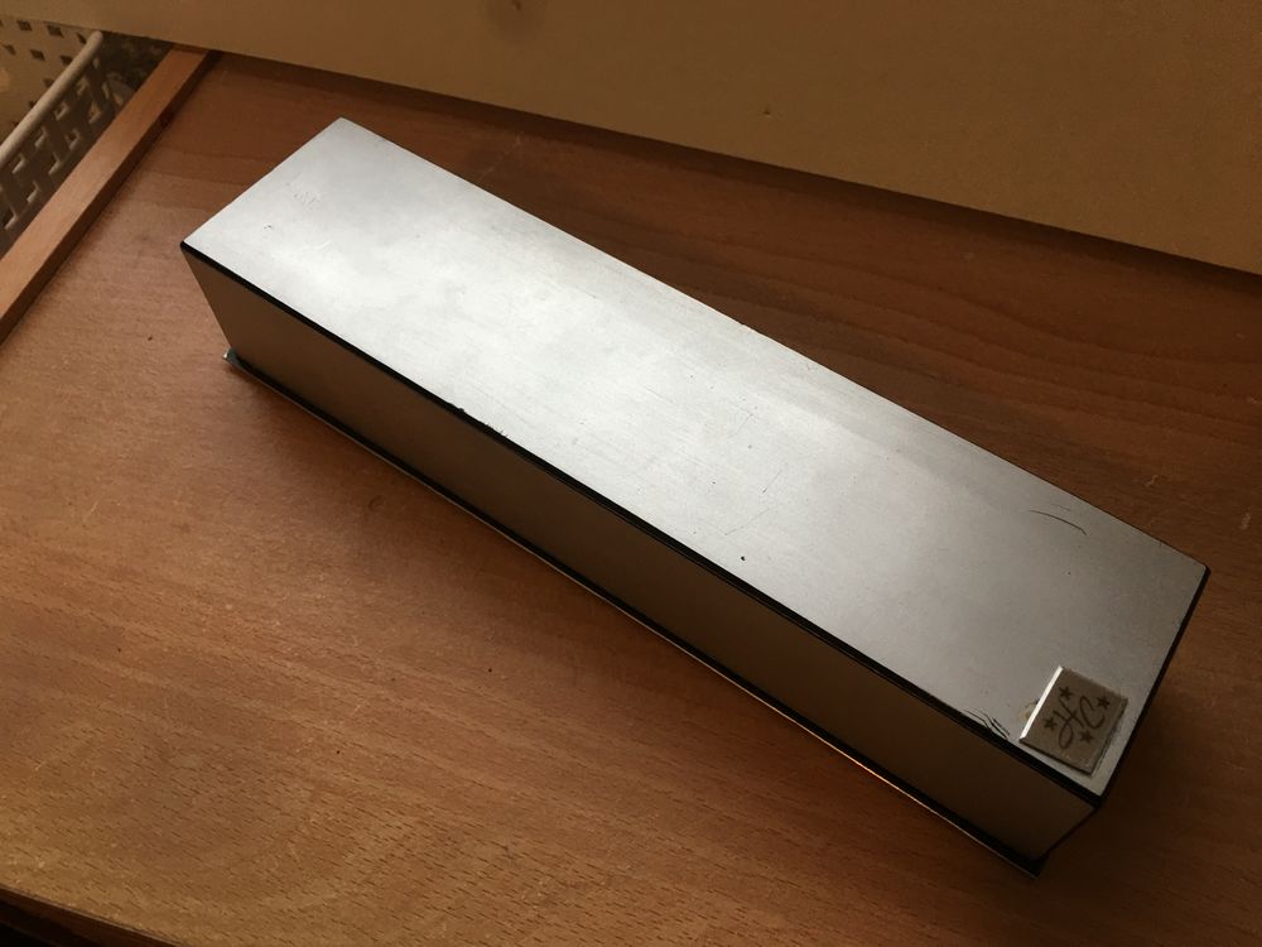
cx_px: 631
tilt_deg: -57.3
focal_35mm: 29
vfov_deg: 48.2
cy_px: 474
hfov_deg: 61.7
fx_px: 1057
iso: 25
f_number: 2.2
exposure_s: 1/15
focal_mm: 4.15
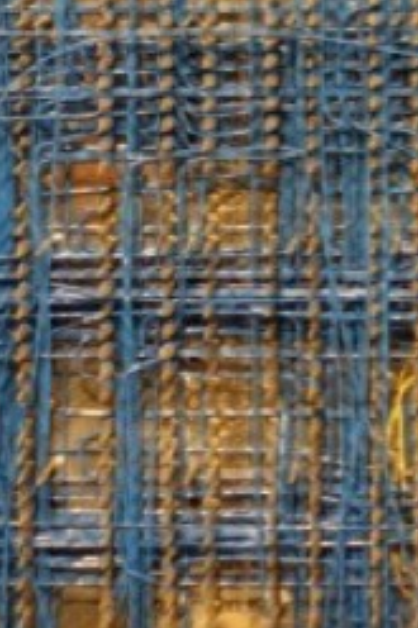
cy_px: -233
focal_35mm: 261
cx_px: 576
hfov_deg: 5.2
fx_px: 4552
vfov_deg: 7.8
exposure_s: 1/50
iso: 800
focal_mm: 19.98
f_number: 3.5
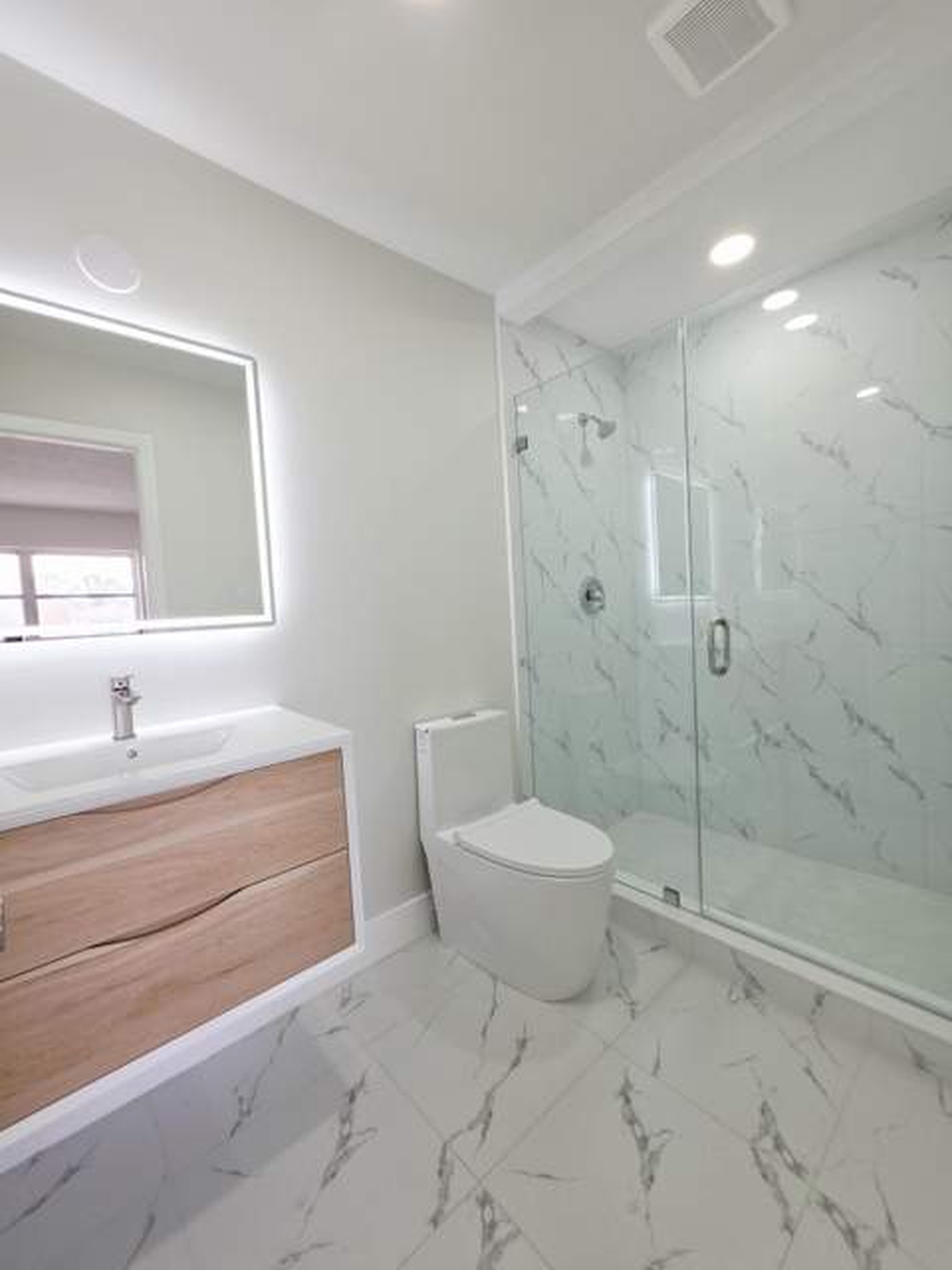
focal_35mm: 13
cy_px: 635
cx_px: 476
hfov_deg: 89.9
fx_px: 477
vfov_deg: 106.2
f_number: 1.9
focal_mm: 2.2
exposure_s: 1/120
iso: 40
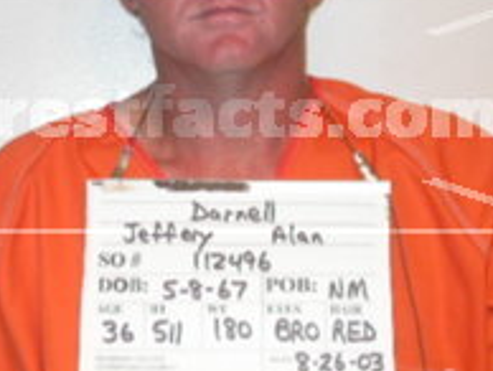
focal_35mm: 110
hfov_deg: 17.9
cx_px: 207
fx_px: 1569
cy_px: 108
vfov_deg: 13.5
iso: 100
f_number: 3.1
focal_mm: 12.9
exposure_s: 1/60.3
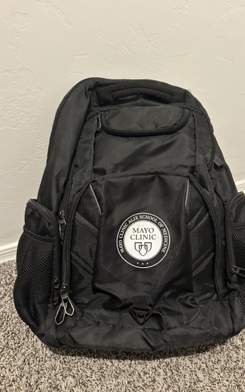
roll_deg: +0.0
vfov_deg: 70.4
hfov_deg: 47.4
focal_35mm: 26
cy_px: 198
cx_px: 142
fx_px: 278
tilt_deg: -34.4
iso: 1000
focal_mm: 6.86
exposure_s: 1/40
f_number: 1.78
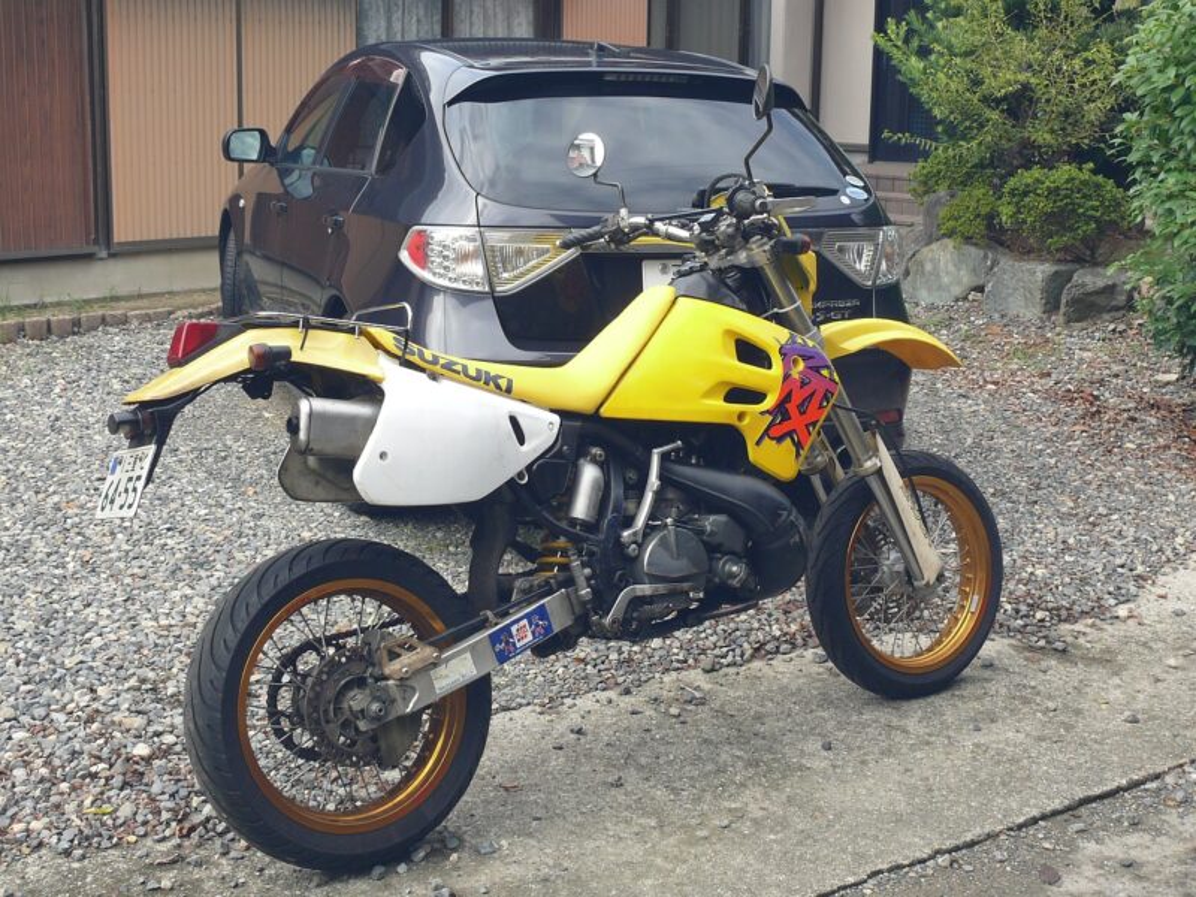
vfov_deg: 36.8
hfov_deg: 47.9
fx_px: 1347
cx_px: 598
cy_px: 448
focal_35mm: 39
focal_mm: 8.3
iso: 100
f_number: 4
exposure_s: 1/160
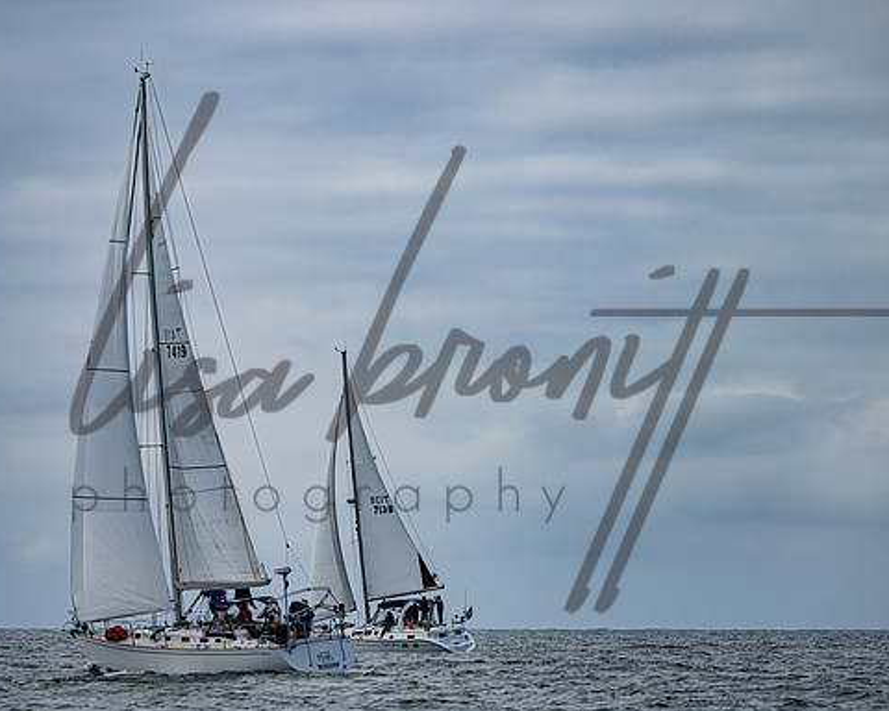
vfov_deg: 6.9
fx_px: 5920
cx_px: 397
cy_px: 303
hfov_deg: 8.6
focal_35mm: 225
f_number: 4.8
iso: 320
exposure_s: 1/6400
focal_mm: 170
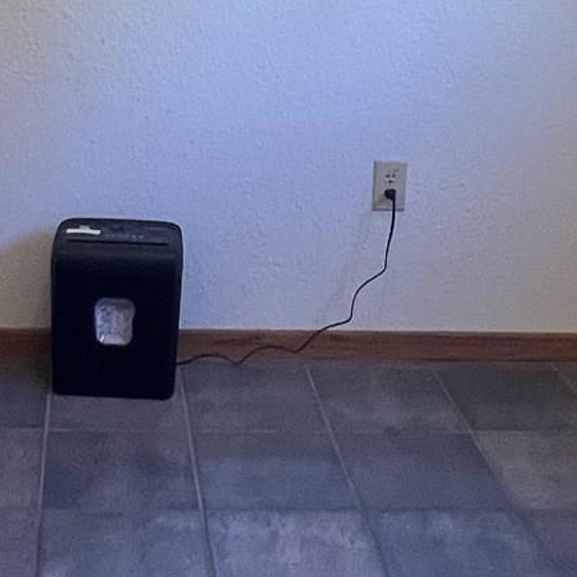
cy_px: -1
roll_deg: -2.4
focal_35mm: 61
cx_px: 146
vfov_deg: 26.6
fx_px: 1150
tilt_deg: -8.0
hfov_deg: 27.8
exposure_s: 1/60
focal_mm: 1.57
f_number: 1.8
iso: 250
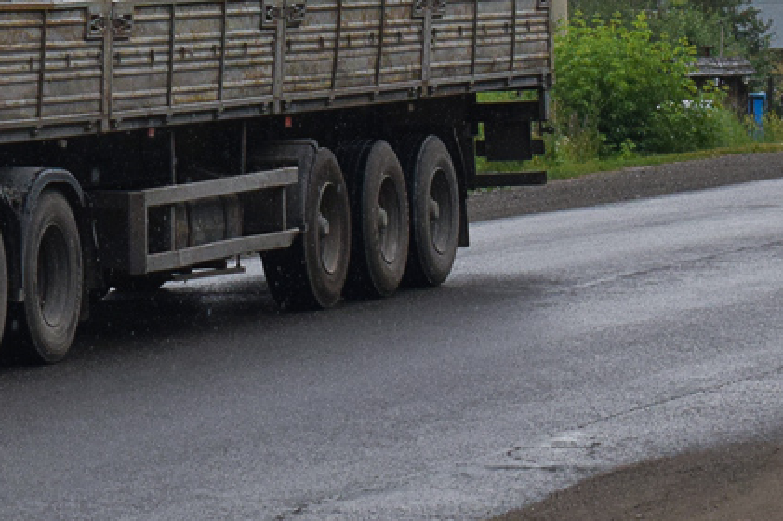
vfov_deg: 5.8
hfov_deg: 8.6
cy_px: -106
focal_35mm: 235
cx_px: -232
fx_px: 5116
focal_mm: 55
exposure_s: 1/640
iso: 800
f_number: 5.6
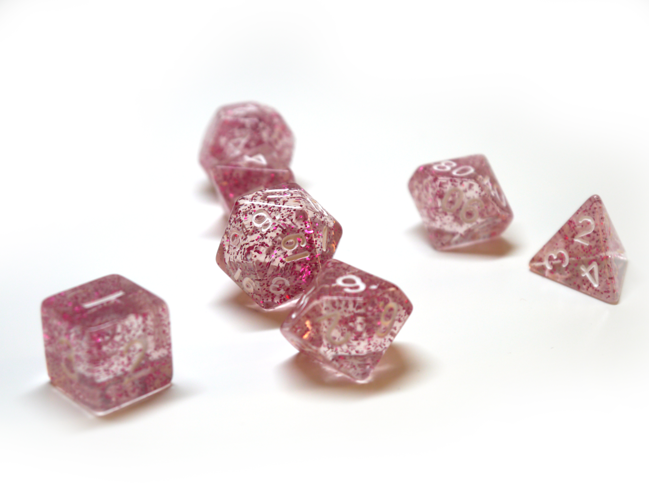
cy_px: 244
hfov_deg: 27.0
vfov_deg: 20.5
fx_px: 1350
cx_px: 324
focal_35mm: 72
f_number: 5.6
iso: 160
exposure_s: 1/125
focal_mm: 36
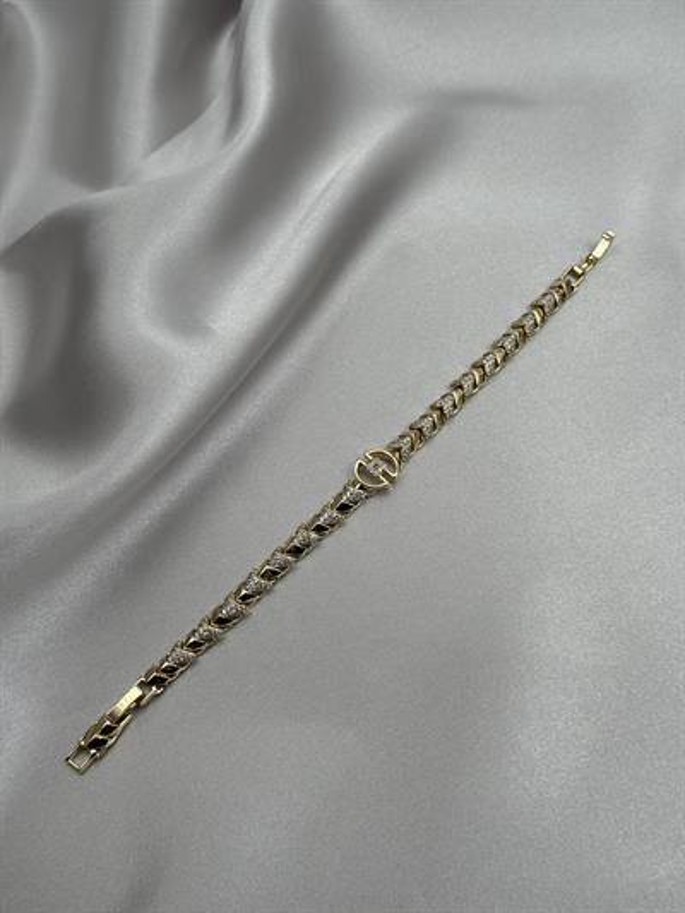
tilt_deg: -59.0
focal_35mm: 48
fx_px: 1266
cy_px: 456
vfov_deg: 39.6
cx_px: 342
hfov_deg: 30.3
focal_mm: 6.76
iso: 64
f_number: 1.78
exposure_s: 1/1608
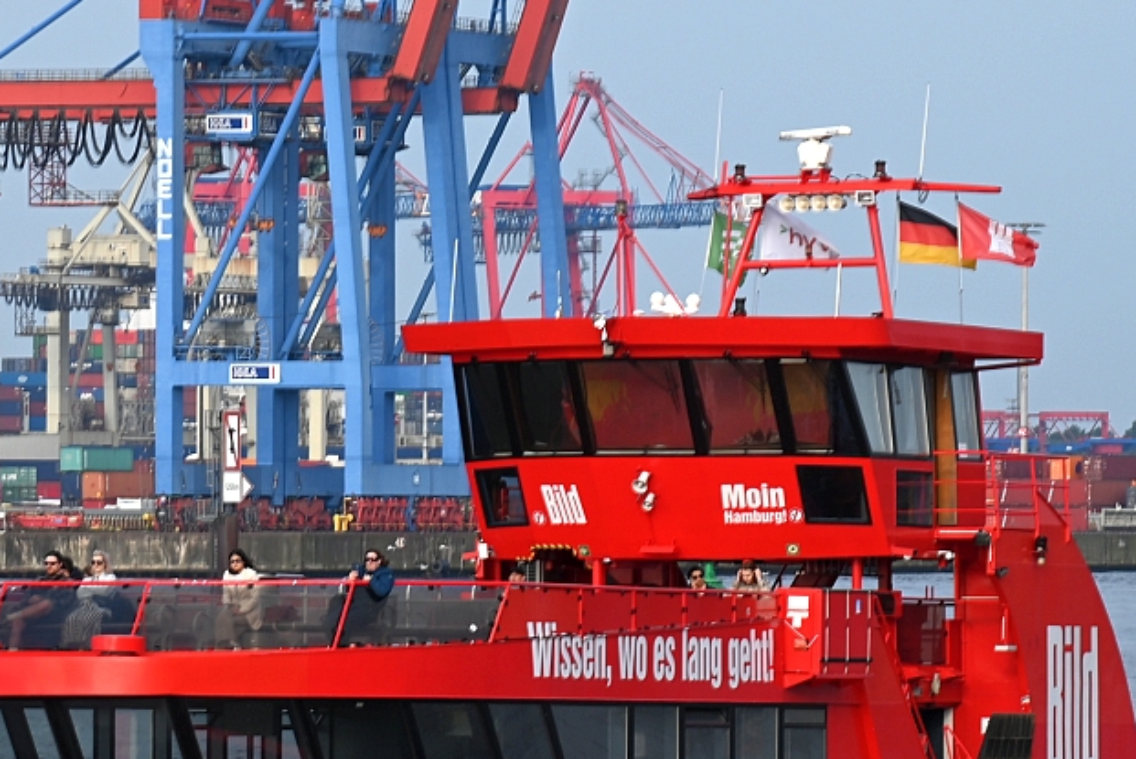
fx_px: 6252
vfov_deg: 6.9
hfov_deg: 10.4
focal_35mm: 198
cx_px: 509
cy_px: 612
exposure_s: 1/125
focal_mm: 120
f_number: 9
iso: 100
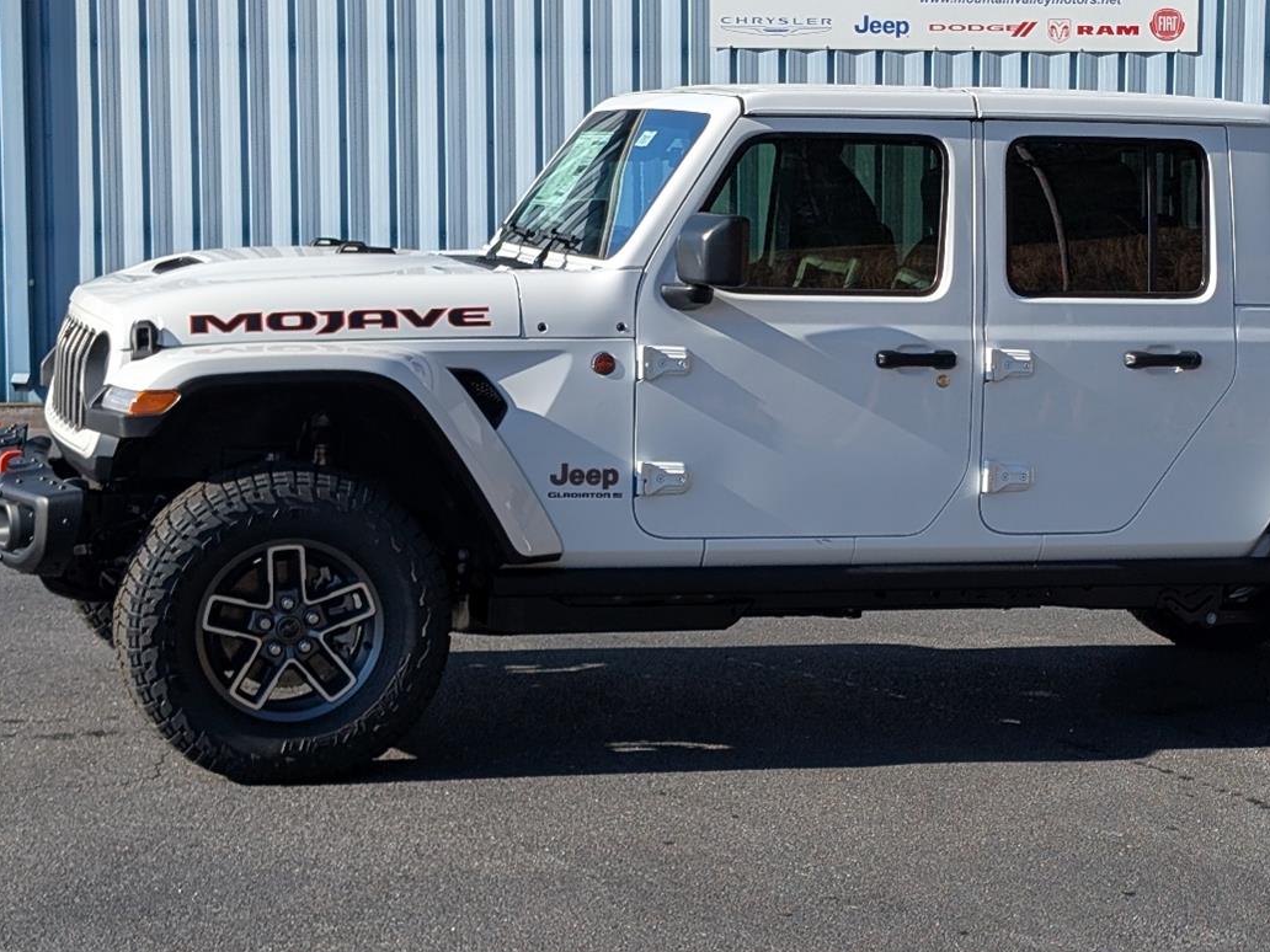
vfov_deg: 19.4
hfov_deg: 25.5
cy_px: 422
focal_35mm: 76
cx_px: 881
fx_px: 2788
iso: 20
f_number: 1.68
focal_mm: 6.9
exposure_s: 1/1250
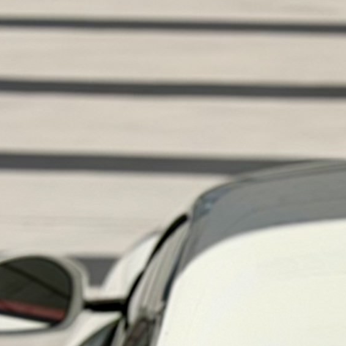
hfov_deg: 6.1
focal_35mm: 281
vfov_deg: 6.0
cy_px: 845
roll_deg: -0.6
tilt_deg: -19.8
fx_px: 3178
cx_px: 674
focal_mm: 6.76
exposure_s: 1/11364
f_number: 1.78
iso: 64
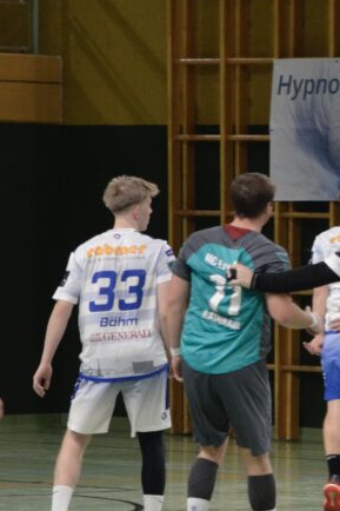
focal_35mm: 248
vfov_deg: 8.3
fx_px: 3516
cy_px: 340
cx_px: 519
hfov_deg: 5.5
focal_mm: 70
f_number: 4.2
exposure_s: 1/200
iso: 1600
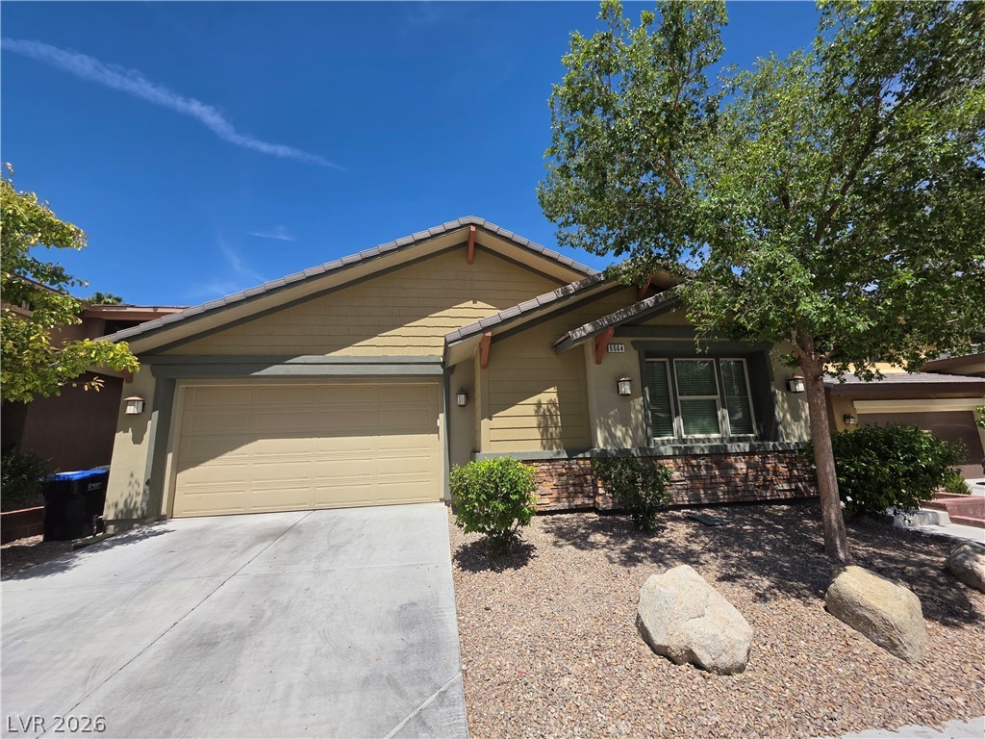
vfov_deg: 89.9
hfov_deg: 106.2
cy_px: 370
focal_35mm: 13
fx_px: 370
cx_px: 492
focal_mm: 2.2
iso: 40
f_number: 1.9
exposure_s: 1/2544
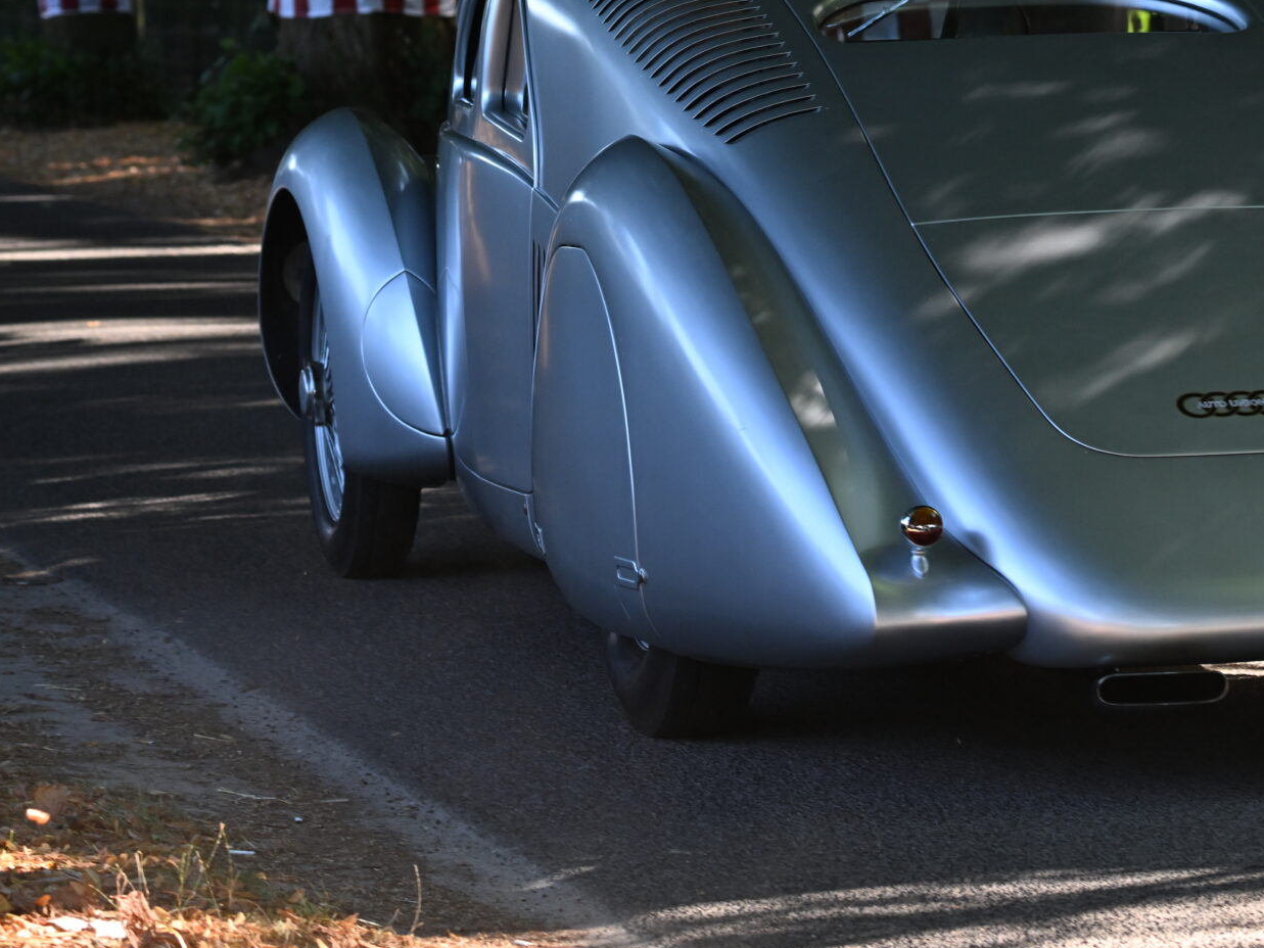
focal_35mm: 199
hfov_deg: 9.9
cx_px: 1006
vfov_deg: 7.4
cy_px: 124
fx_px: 7267
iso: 800
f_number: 6.3
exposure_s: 1/320
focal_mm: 100
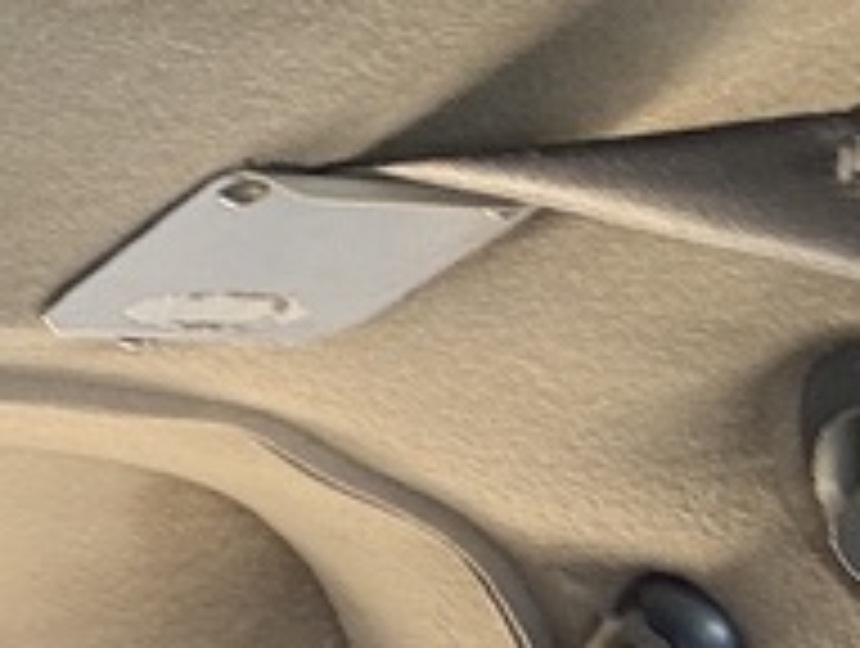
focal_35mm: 123
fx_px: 3062
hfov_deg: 14.3
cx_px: -653
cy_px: 864
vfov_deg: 11.7
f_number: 1.9
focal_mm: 2.69
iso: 64
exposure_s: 1/59
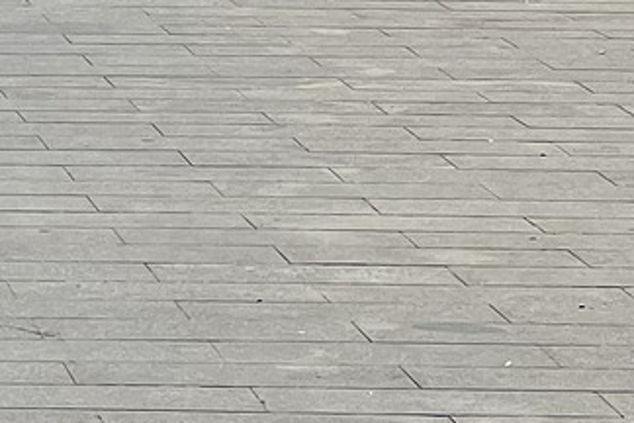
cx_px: -517
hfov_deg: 5.1
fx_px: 6956
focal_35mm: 395
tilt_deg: +2.1
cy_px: -740
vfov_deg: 3.4
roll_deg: -0.1
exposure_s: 1/1193
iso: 32
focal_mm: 9
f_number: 2.8
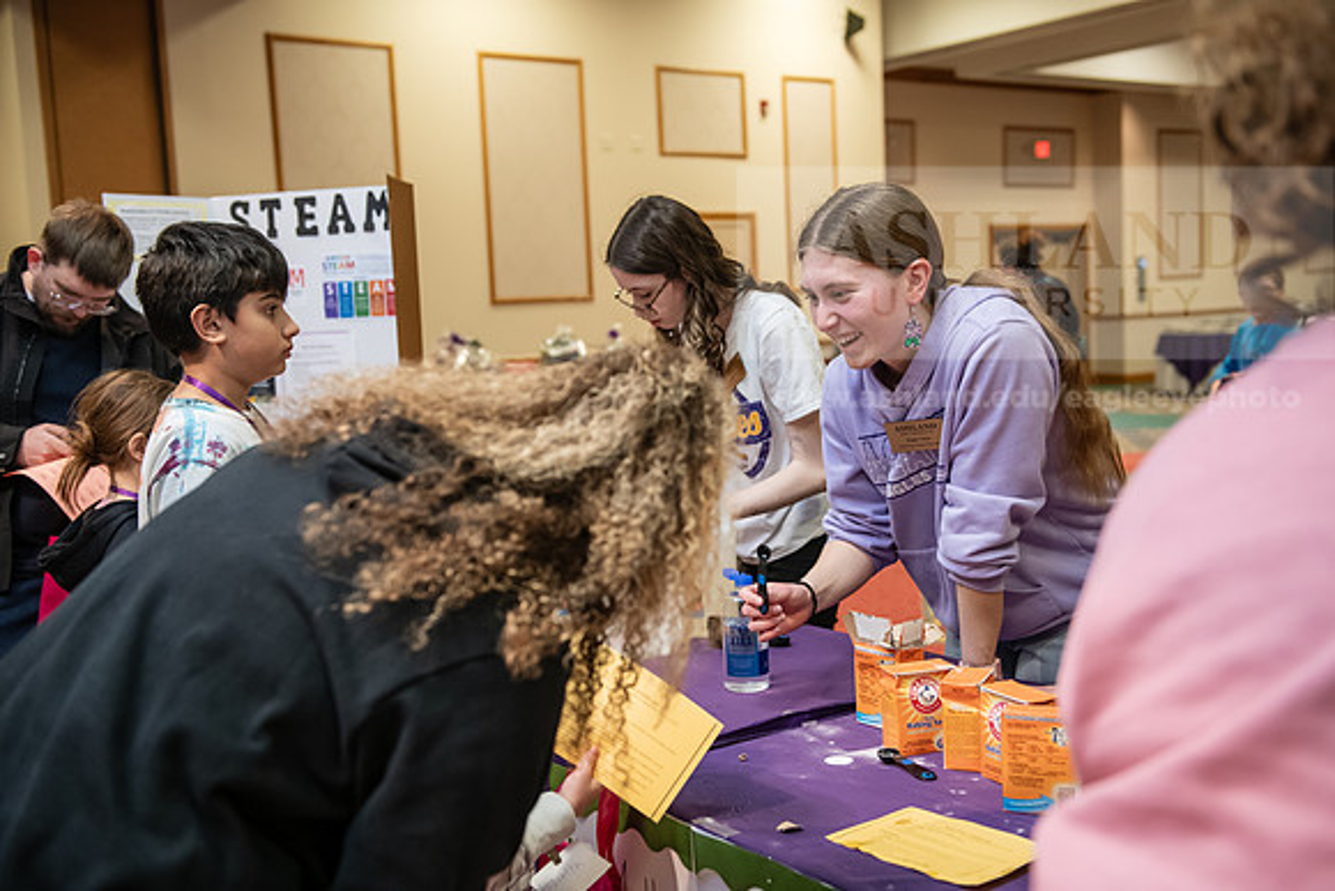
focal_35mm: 40
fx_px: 1484
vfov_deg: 33.4
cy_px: 446
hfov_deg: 48.4
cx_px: 668
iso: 1600
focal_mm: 40
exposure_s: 1/160
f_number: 3.2
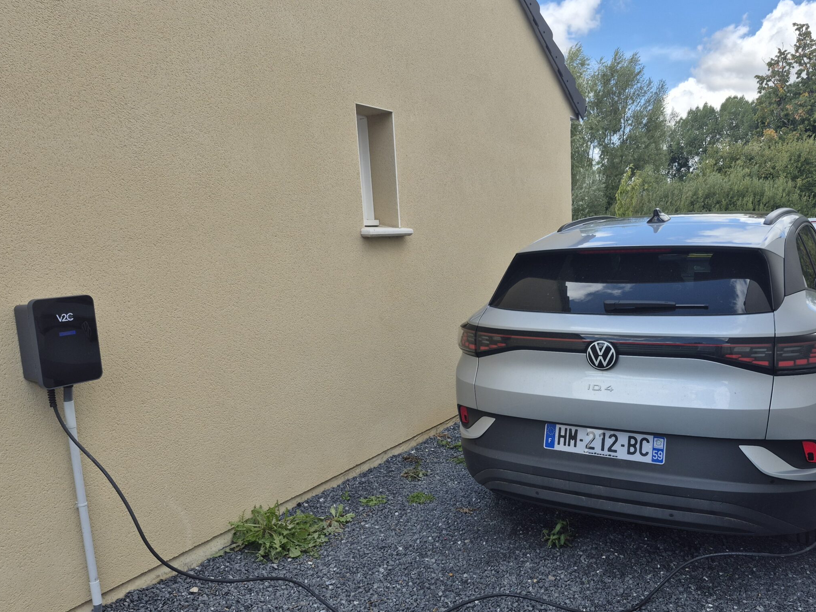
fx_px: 684
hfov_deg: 61.3
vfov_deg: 48.0
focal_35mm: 29
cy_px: 360
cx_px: 478
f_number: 1.8
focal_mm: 5.4
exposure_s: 1/918
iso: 25
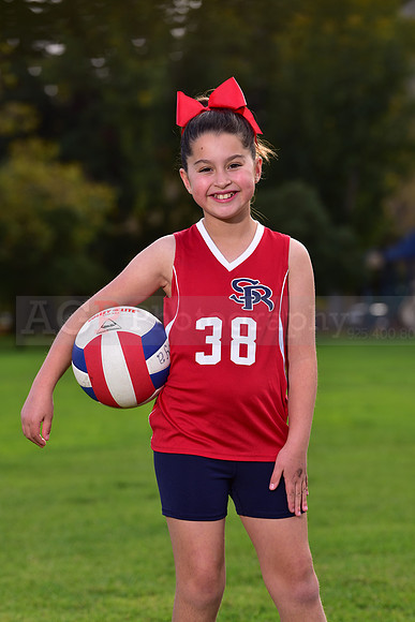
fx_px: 2678
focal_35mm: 155
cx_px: 208
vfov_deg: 13.2
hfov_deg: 8.9
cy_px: 311
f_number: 5.6
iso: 125
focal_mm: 155
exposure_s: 1/250
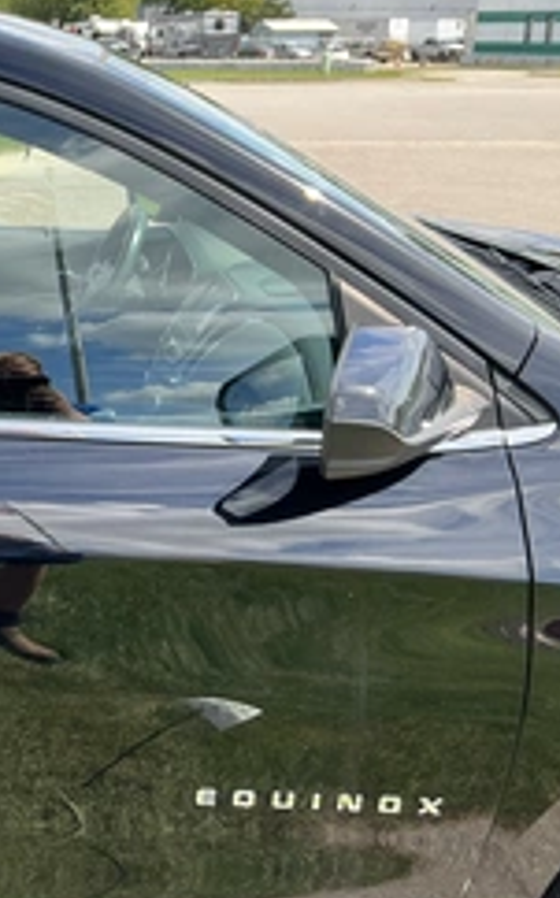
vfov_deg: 41.0
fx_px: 1198
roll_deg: -0.3
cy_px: 501
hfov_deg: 25.0
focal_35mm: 49
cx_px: -4
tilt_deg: -20.0
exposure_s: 1/302
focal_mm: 3
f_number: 1.8
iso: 25
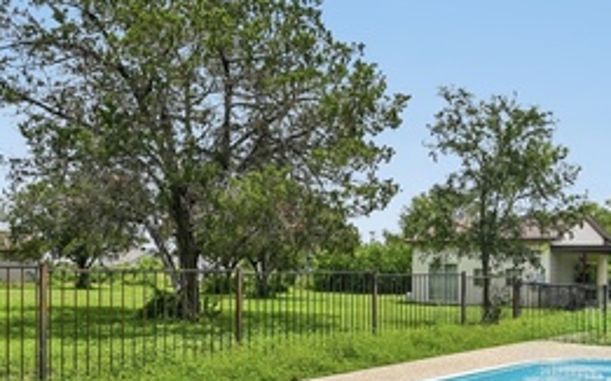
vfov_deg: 31.6
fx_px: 666
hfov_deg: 48.9
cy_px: 263
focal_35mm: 40
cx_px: 377
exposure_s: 1/800
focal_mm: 16
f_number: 8
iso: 400
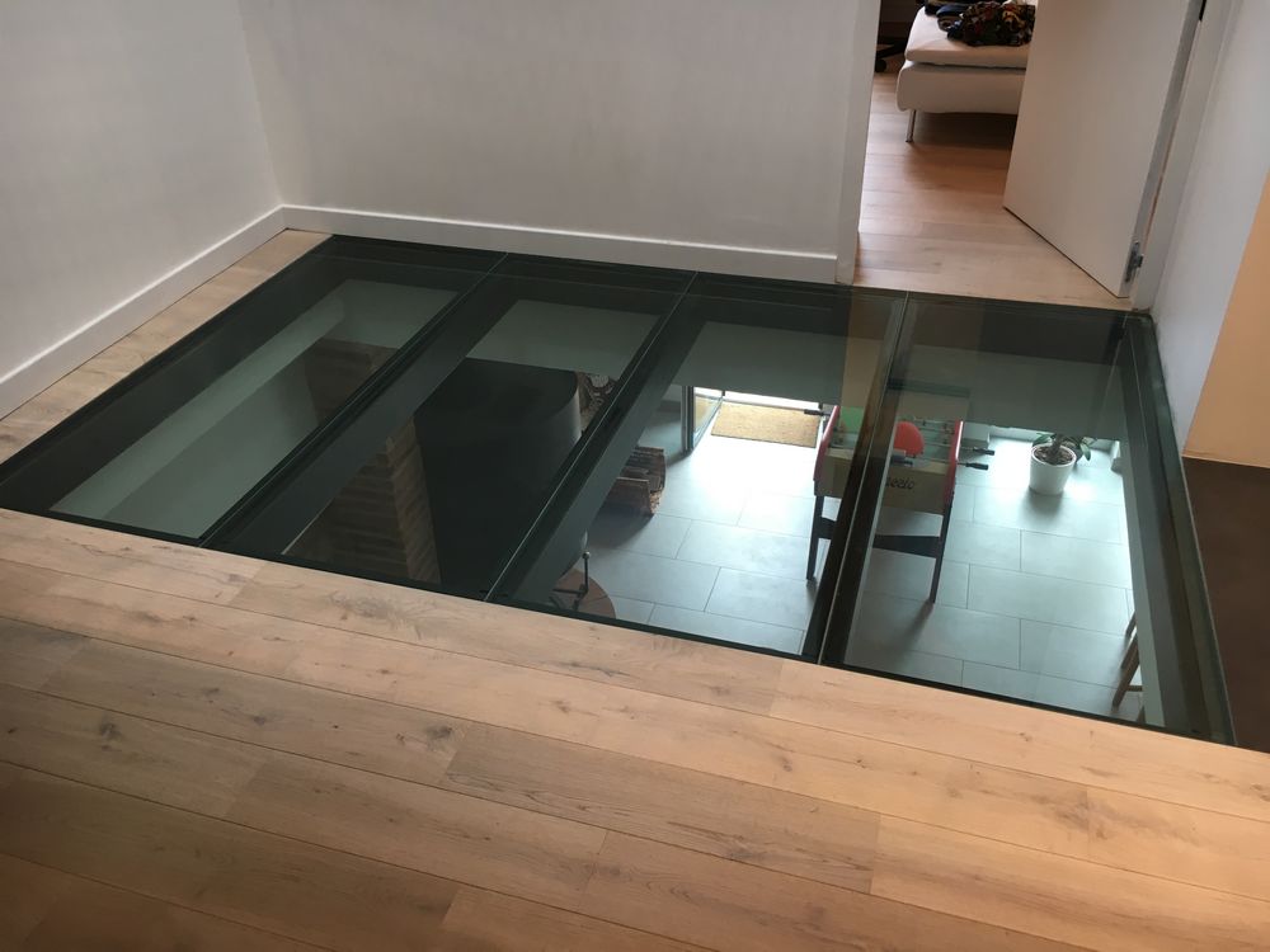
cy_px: 476
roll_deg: +2.0
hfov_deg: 61.7
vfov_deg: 48.2
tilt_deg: -33.6
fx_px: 1064
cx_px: 635
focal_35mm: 29
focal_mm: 4.15
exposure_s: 1/33
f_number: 2.2
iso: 80
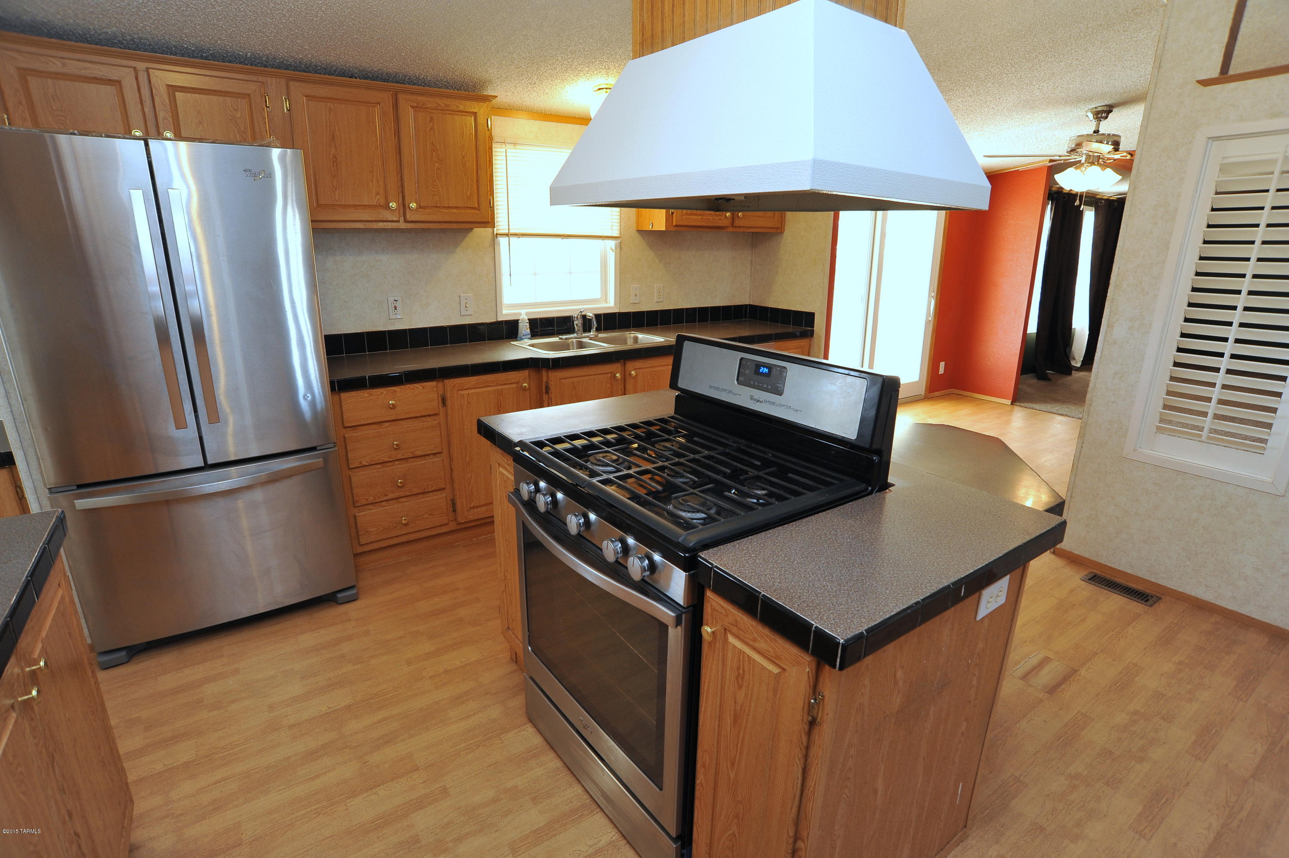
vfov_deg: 67.3
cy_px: 429
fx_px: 644
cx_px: 644
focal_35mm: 18
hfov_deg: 90.0
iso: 800
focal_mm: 18
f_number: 7.1
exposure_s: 1/30
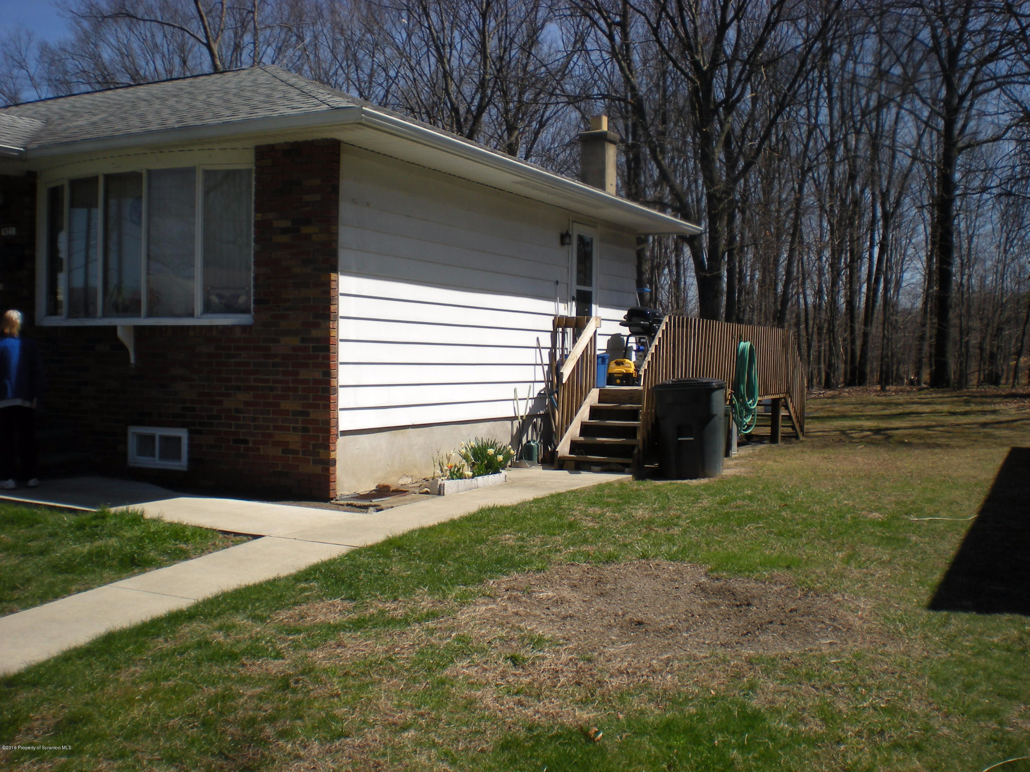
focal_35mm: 38
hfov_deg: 49.0
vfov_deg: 37.7
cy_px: 386
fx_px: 1131
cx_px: 515
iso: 64
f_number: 4.6
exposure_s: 1/570
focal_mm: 6.3
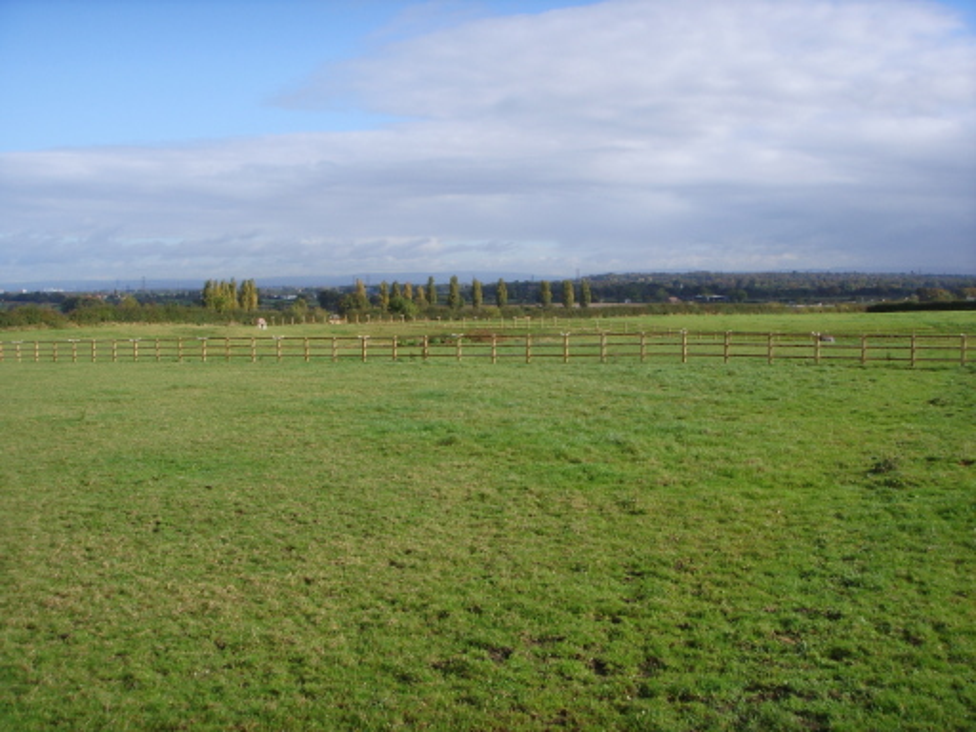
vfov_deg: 36.8
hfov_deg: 47.9
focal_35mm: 39
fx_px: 1100
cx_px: 488
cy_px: 366
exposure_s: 1/250
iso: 50
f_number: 6.3
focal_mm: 6.6
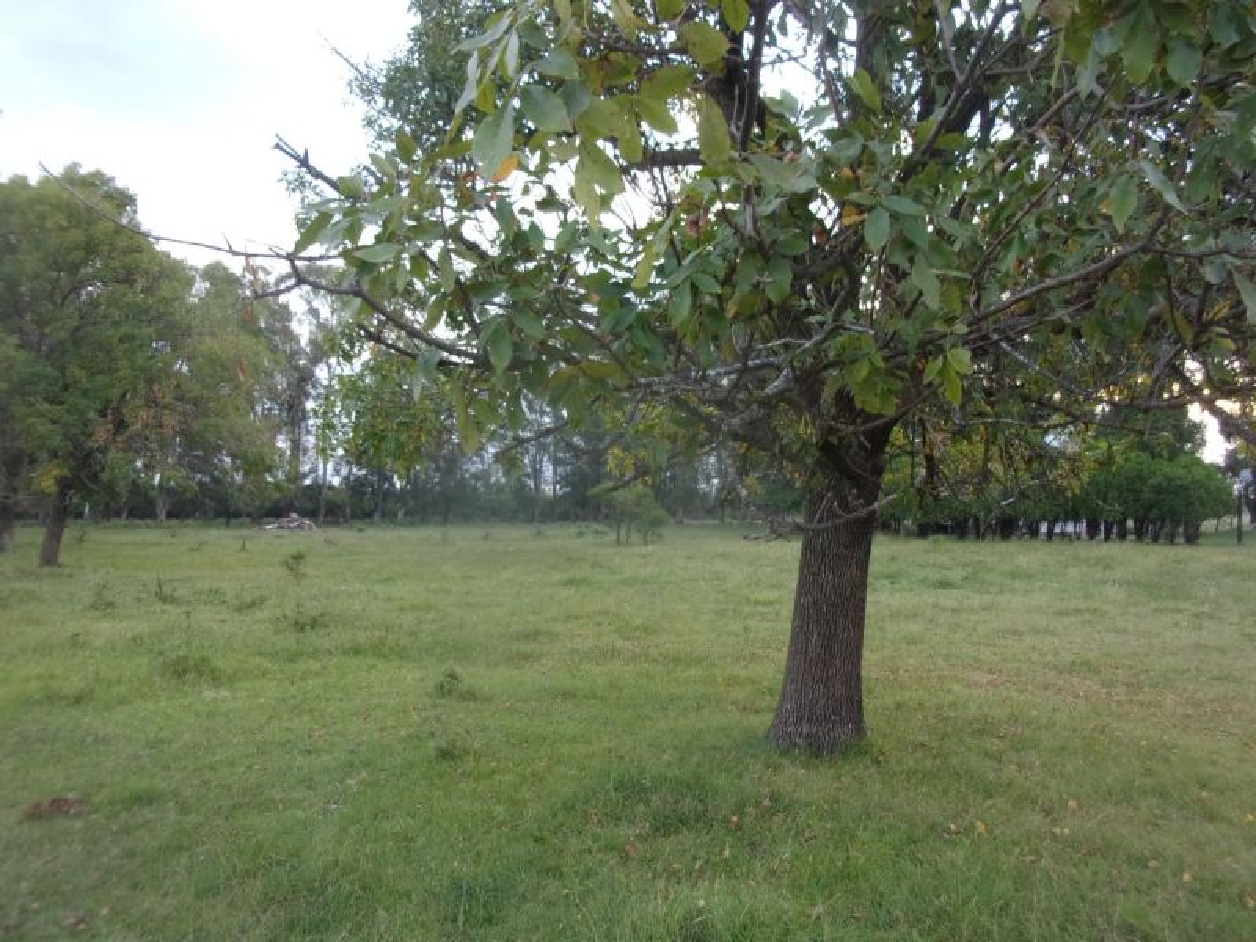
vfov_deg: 49.7
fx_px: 1016
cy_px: 471
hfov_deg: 63.4
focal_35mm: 28
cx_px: 628
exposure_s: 1/34
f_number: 3.9
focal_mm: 5.1
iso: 138
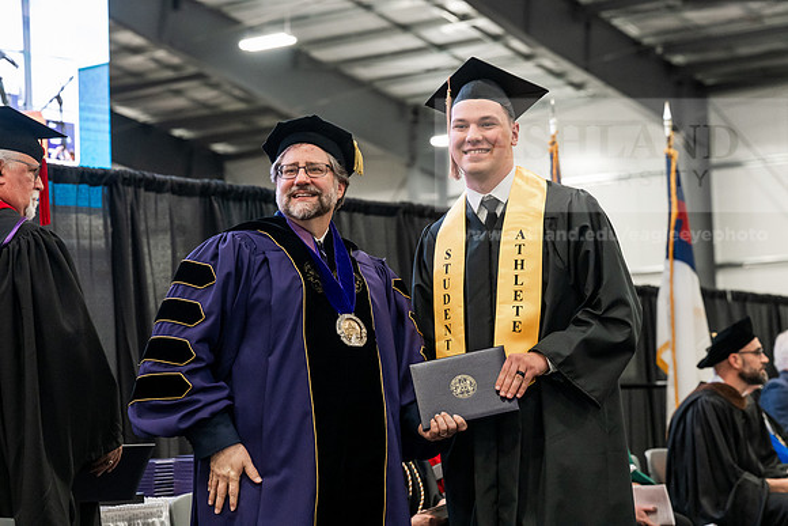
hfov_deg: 23.9
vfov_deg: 16.1
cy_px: 263
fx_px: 1861
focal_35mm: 85
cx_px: 394
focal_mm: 85
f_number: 4.5
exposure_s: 1/200
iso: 4000
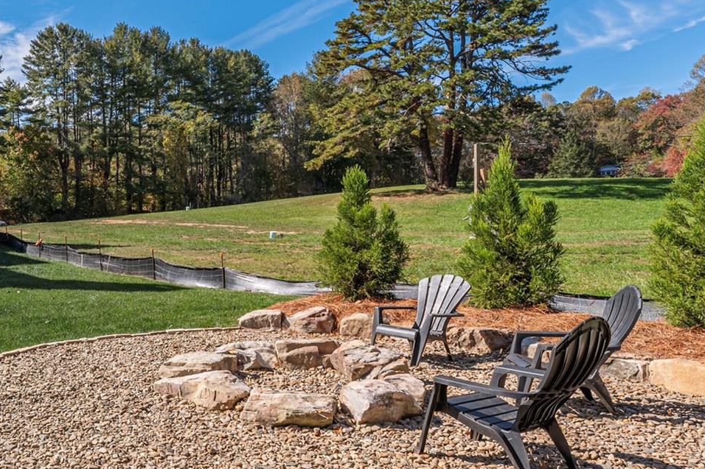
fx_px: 587
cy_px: 233
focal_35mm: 30
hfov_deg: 54.4
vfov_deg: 43.6
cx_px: 78
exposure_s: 1/3200
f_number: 7.1
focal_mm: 14
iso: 320
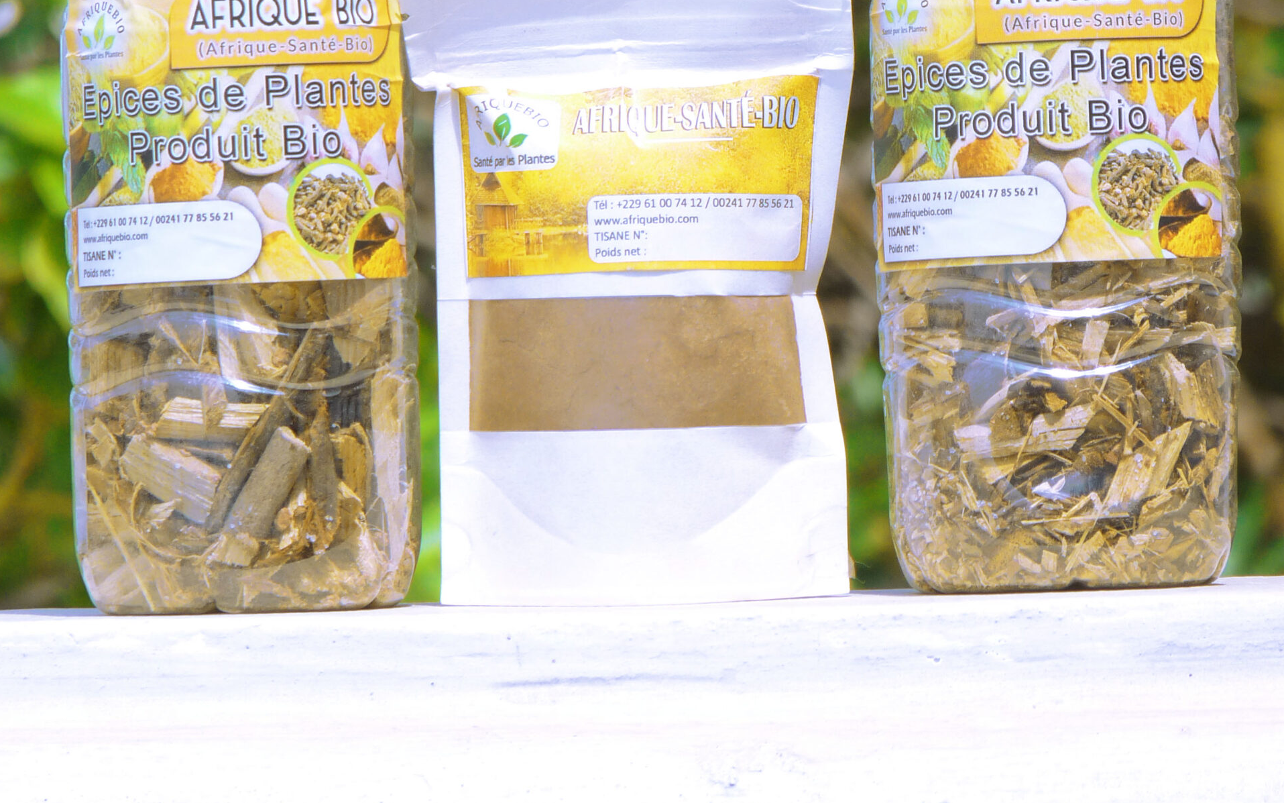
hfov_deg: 6.2
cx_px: 641
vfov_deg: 3.9
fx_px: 11898
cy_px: 93
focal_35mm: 340
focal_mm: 42.6
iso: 100
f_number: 3.7
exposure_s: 1/1000
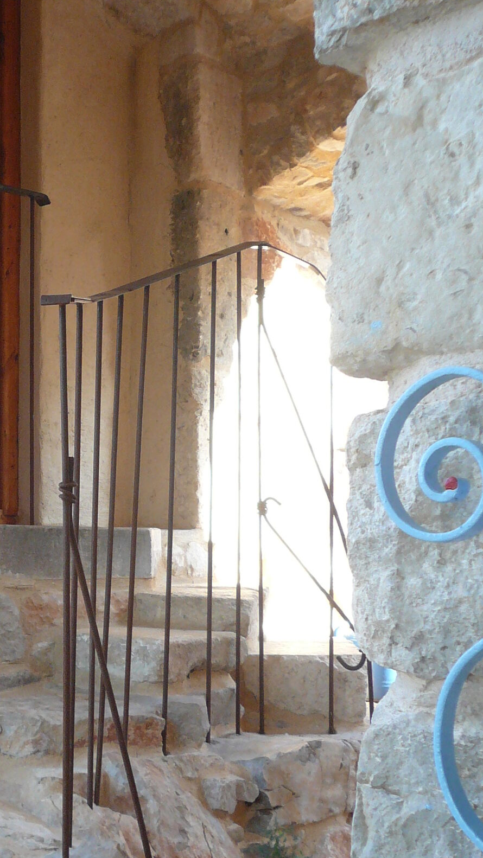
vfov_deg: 38.4
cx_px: -29
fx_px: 1229
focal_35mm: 54
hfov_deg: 21.3
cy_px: 491
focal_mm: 4.6
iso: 100
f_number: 2.8
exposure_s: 1/60
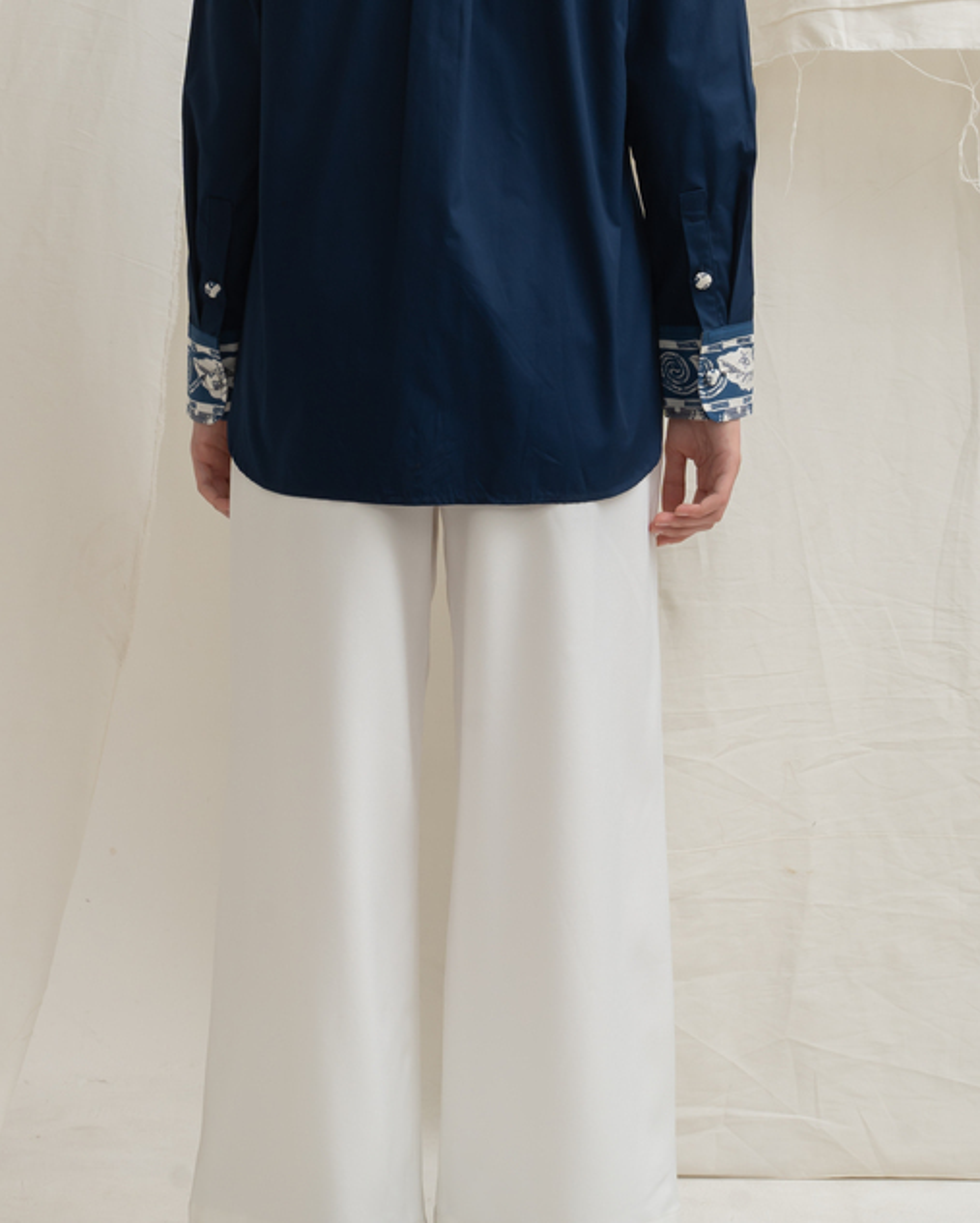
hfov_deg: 17.1
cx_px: 433
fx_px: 3261
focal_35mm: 90
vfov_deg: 21.1
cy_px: 315
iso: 100
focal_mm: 45
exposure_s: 1/160
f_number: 11
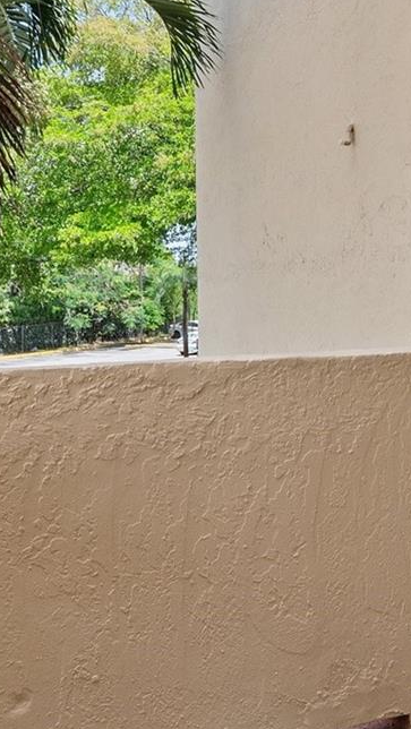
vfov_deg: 51.5
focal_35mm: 39
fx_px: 754
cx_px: 423
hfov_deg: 28.4
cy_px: 320
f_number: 8
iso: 200
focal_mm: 10
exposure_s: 1/320
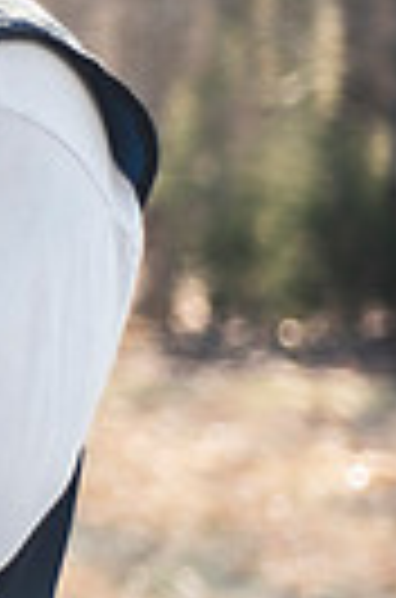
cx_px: -882
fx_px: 3682
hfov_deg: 5.7
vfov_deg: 9.3
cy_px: 70
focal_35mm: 222
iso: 100
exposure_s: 1/400
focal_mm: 50
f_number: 1.8
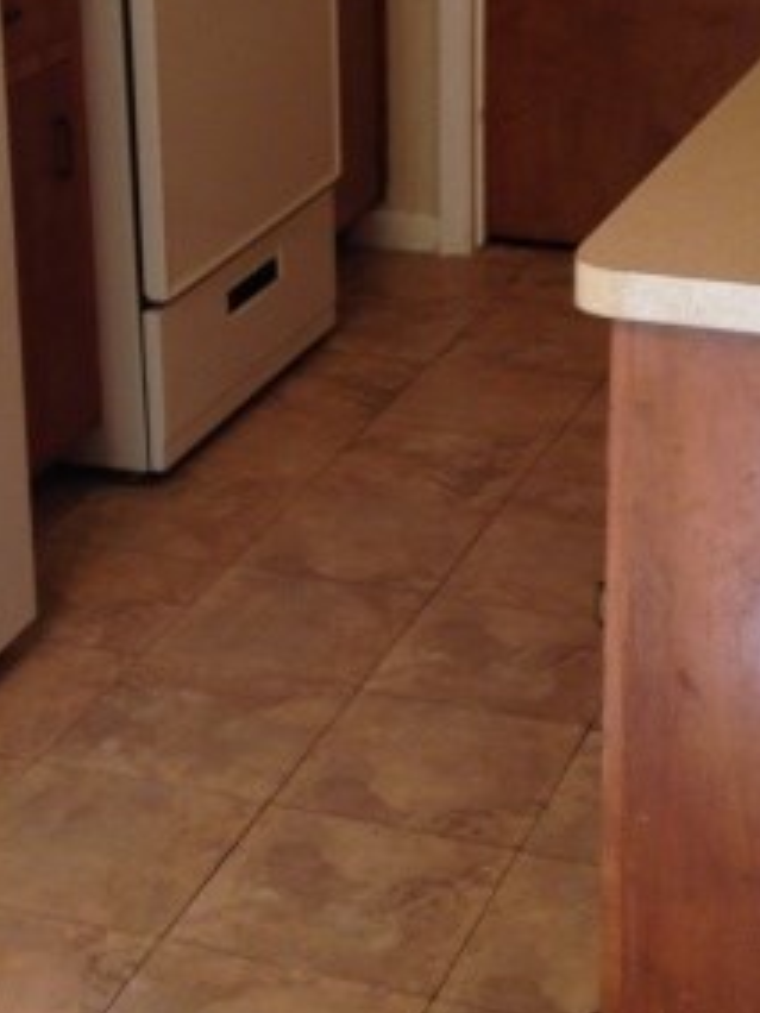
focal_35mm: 93
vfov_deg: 21.0
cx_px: 293
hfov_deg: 15.9
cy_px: 296
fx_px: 2722
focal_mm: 4.12
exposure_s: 1/20
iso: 80
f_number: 2.4
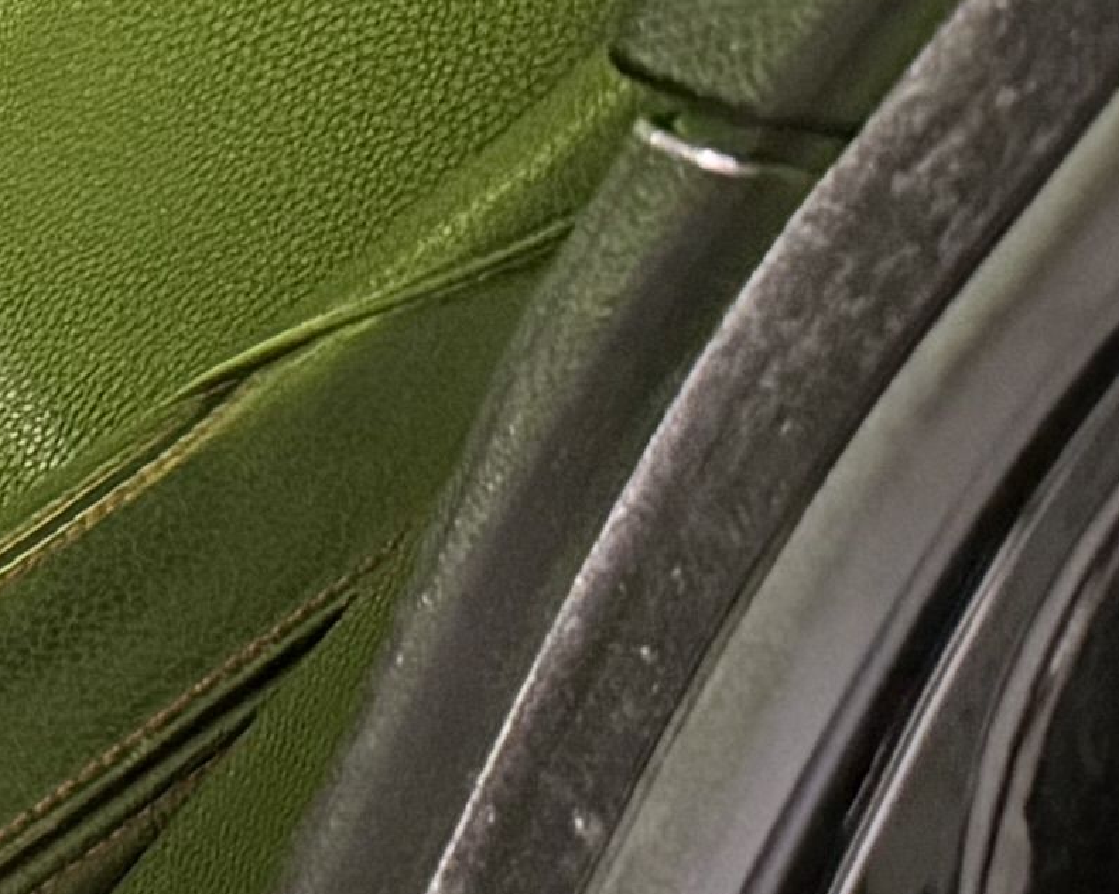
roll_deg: -1.8
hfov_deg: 8.4
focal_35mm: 169
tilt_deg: -22.9
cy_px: 325
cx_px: -2805
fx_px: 5595
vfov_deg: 9.1
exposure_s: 1/33
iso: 1000
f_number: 1.78
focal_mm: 6.76
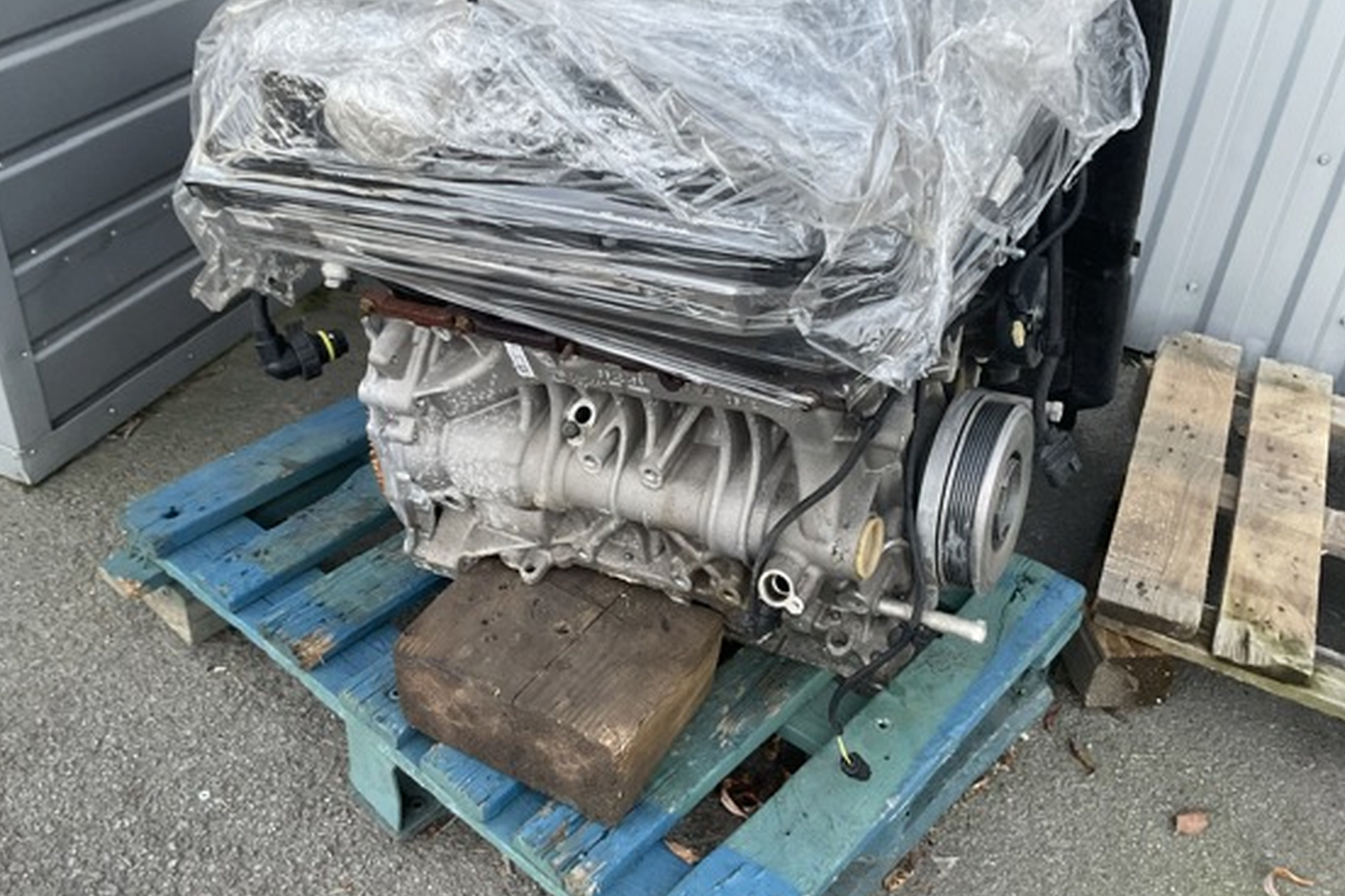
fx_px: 1308
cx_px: 634
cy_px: 385
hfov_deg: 54.4
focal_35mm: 35
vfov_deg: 37.8
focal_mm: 3
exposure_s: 1/60
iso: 100
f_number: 1.8
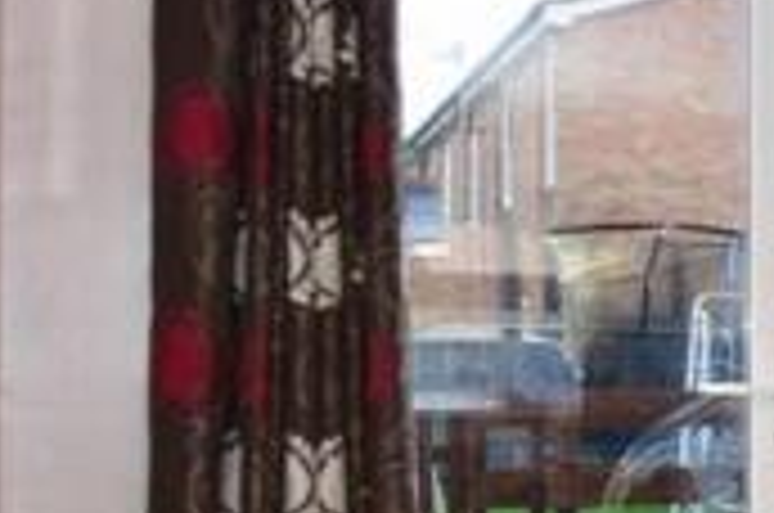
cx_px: 1314
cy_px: 376
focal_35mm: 66
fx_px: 1415
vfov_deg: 20.4
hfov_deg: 22.0
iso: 400
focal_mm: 11.5
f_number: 7.1
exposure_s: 1/160
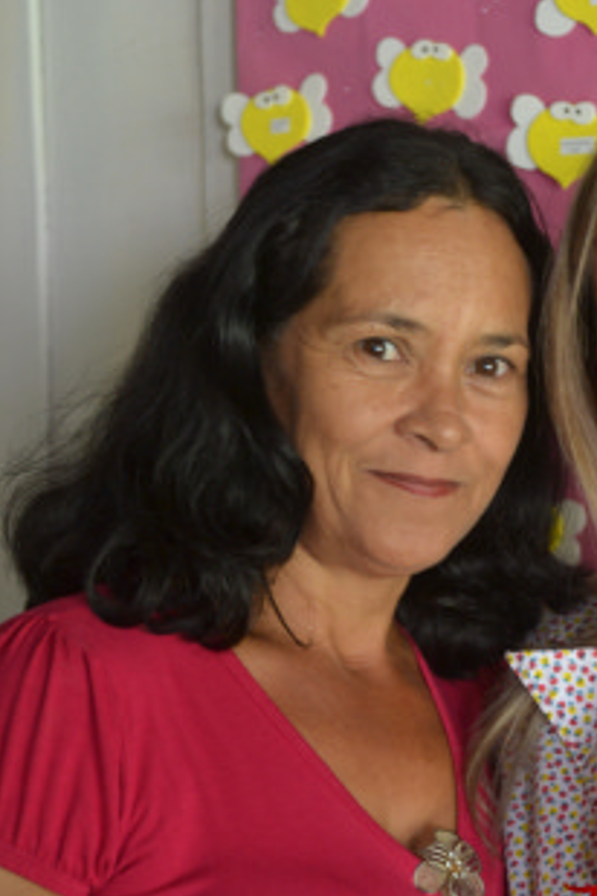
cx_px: 480
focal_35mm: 97
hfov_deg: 14.0
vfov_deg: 21.0
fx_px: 2413
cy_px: 351
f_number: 4.5
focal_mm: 40
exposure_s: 1/60
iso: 720
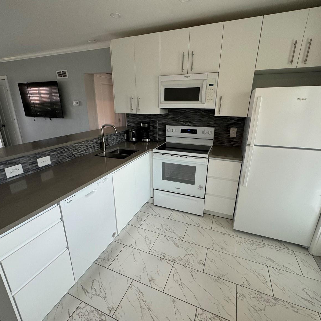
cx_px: 155
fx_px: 178
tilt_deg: -19.7
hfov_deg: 83.9
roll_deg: +0.2
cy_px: 161
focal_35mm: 17
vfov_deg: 84.0
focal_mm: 2.22
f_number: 2.2
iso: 100
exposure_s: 1/120
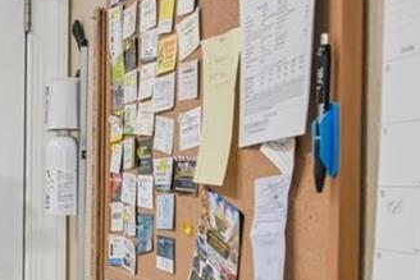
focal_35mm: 78
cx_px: -274
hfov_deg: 20.6
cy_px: 214
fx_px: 910
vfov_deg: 17.4
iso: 400
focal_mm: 16
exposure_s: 1/5
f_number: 8
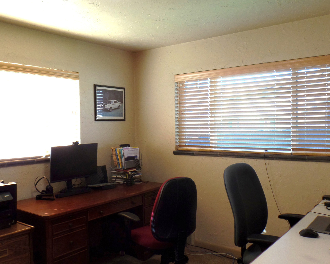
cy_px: 138
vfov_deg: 44.5
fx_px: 322
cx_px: 144
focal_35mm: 33
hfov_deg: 54.1
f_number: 3.2
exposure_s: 1/45
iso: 80
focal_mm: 4.1
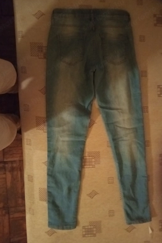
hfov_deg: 46.4
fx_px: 189
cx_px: 86
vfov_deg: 65.5
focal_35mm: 28
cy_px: 121
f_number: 1.8
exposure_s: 1/14.3
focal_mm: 4.15
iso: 3596
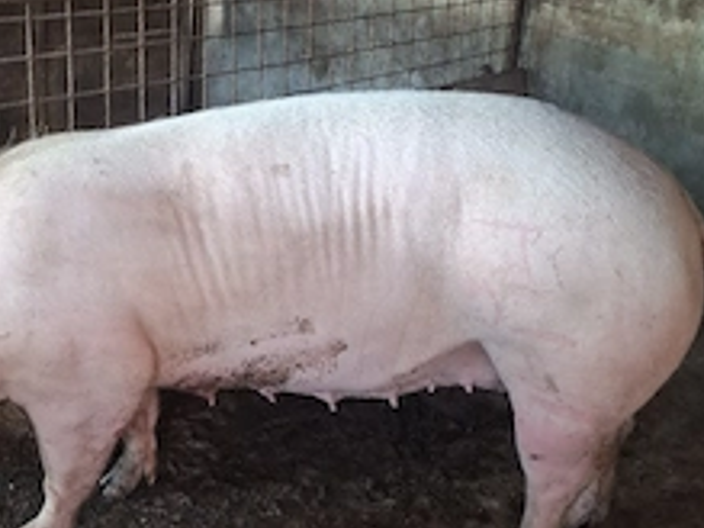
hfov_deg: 44.3
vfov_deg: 33.8
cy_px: 148
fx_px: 854
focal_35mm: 42
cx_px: 244
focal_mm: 5.54
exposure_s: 1/33
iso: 250
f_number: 1.8
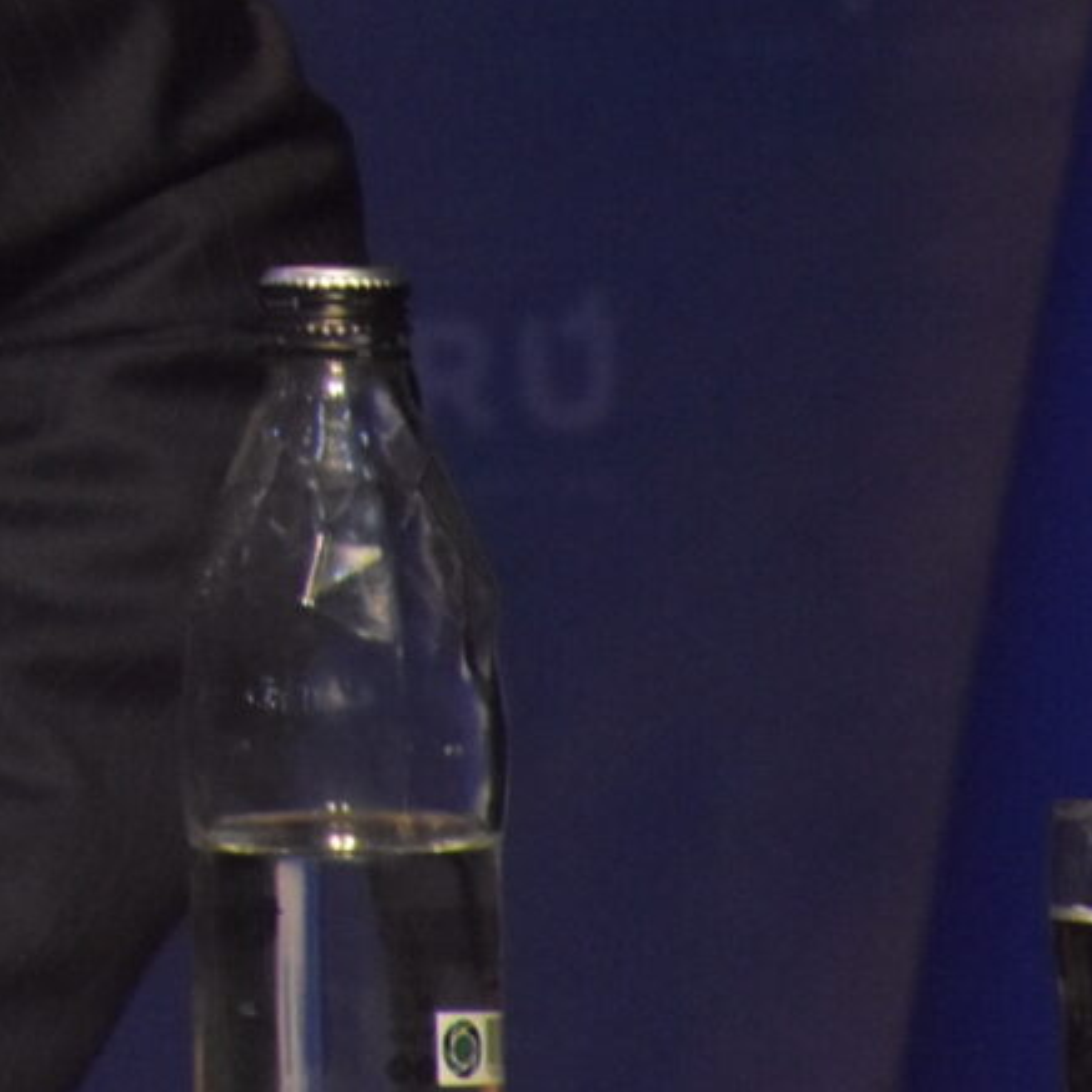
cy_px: -905
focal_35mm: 1044
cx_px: -1441
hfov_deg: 1.7
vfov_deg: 1.7
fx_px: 37261
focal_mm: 140
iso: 2000
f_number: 7.1
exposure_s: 1/80
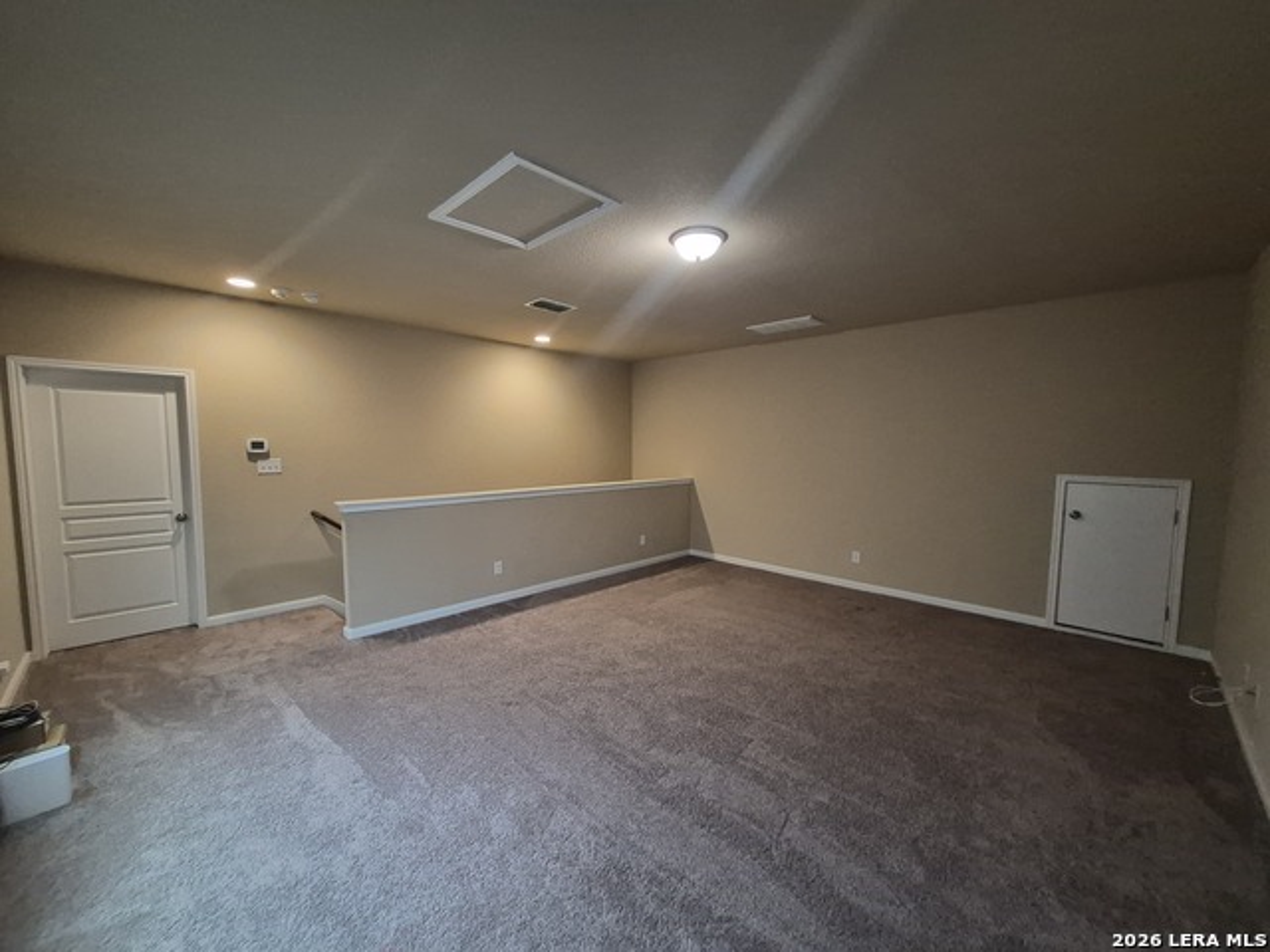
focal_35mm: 13
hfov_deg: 106.2
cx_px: 635
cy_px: 476
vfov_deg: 89.9
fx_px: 477
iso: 1250
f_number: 2.2
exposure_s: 1/60
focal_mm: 1.74
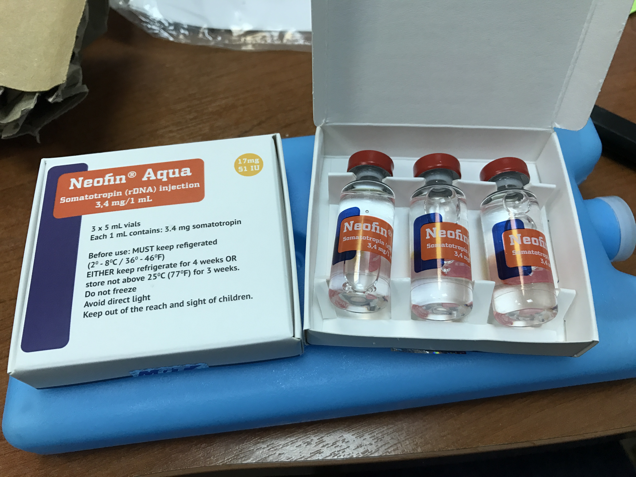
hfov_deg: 63.4
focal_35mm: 28
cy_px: 238
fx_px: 514
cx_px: 318
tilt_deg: -61.0
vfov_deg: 49.7
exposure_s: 1/33
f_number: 1.8
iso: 32
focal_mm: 3.99
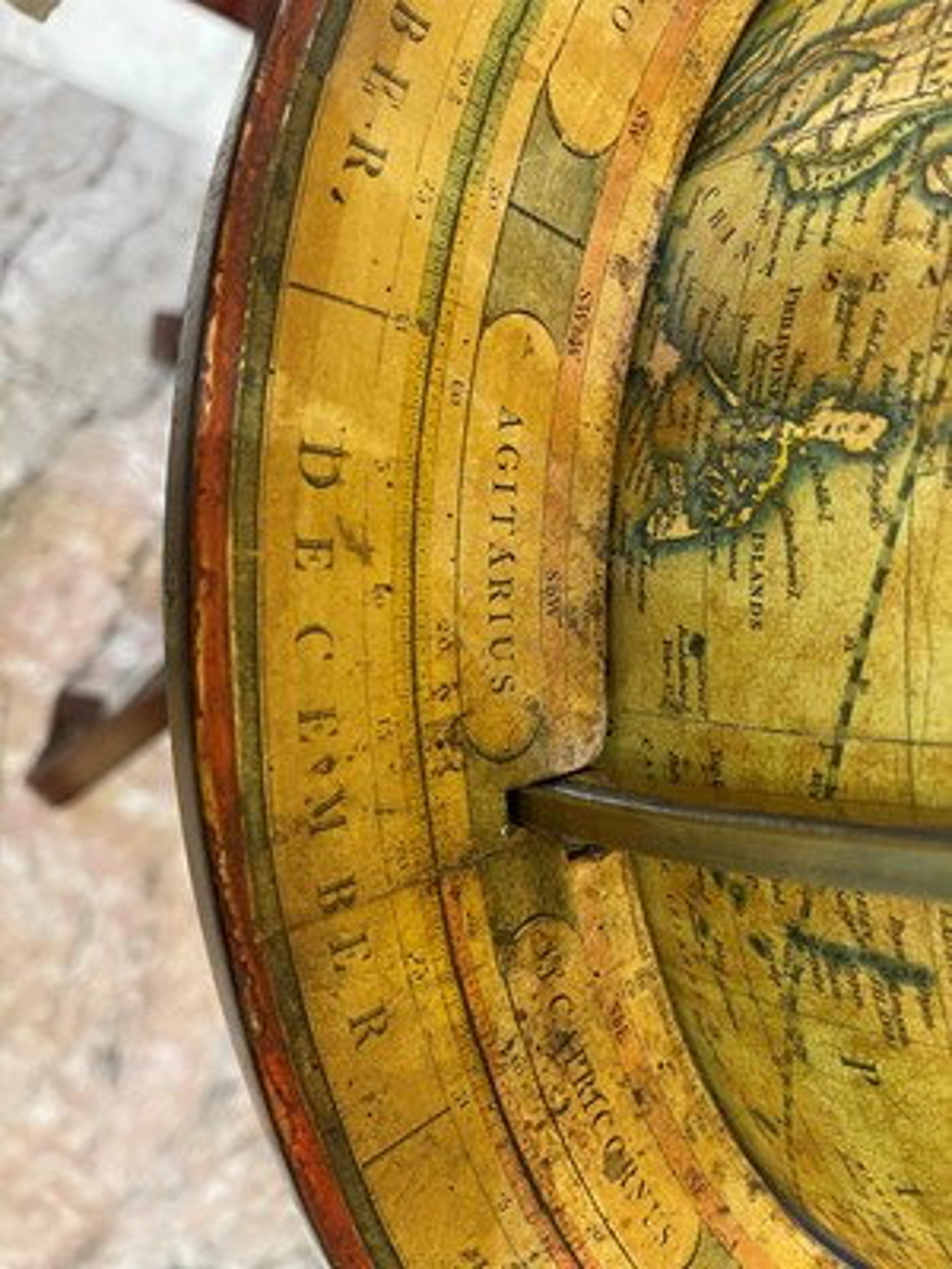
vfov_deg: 67.3
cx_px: 476
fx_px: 953
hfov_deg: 53.1
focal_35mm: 26
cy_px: 634
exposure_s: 1/50
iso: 160
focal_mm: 5.1
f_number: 1.6
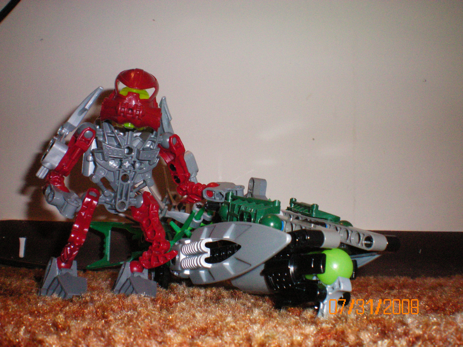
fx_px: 508
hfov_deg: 49.0
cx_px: 232
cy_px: 174
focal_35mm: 38
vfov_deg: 37.7
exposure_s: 1/60
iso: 400
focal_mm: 6.3
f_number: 4.6
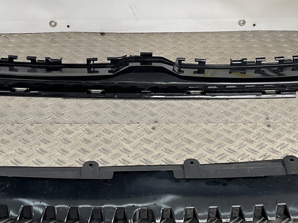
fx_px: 620
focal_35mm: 72
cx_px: 147
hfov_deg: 27.0
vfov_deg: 20.2
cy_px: 50
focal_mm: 3
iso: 16
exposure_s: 1/178
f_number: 1.8
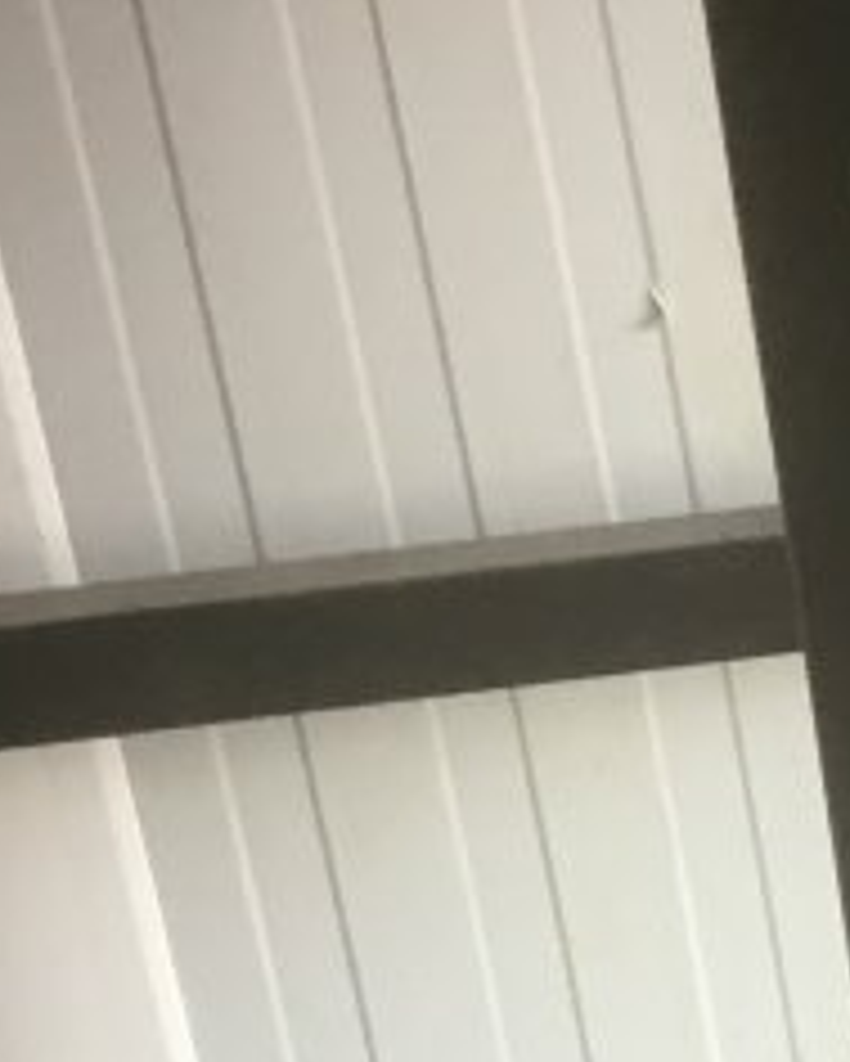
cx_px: 1916
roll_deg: +3.2
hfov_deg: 9.2
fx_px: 4840
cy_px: 1112
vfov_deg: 12.3
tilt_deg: -25.8
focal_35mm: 154
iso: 80
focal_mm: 3.3
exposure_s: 1/33
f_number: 2.4
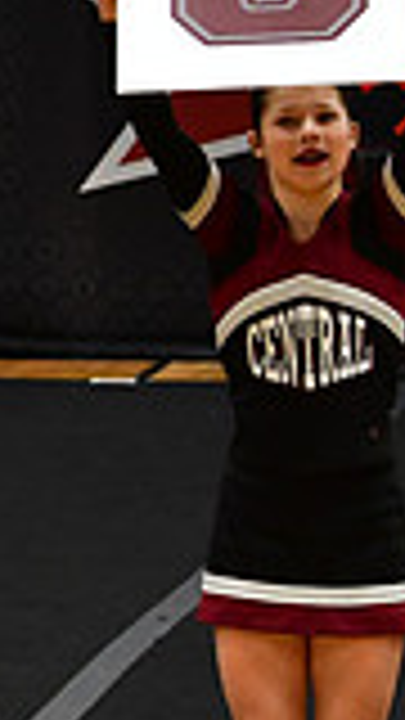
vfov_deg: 5.4
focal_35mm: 399
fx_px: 7618
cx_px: -828
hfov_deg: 3.0
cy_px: 164
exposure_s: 1/500
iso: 4000
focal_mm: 70
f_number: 4
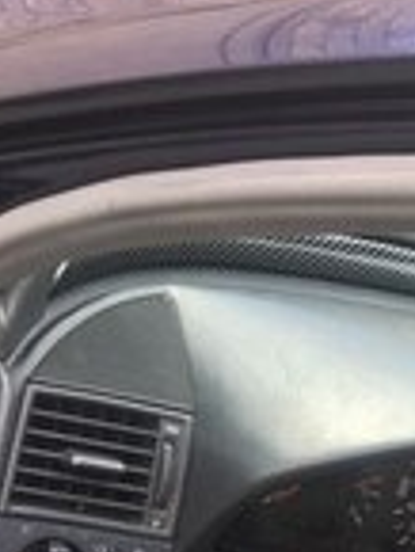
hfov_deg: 14.2
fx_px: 1580
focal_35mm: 99
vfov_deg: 17.3
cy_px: 887
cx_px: 583
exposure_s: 1/149
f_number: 2.2
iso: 32
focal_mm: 4.15
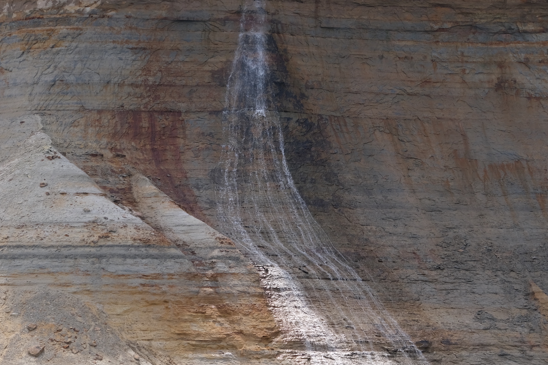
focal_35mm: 211
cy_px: 175
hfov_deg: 9.8
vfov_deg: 6.5
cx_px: 275
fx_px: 3212
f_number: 5.6
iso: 160
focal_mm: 93.2
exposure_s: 1/400
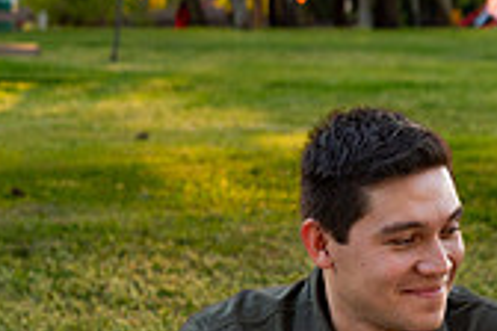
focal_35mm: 242
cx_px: 414
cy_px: 533
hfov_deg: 8.5
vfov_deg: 5.6
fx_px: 3341
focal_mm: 70
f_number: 5.6
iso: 200
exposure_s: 1/320
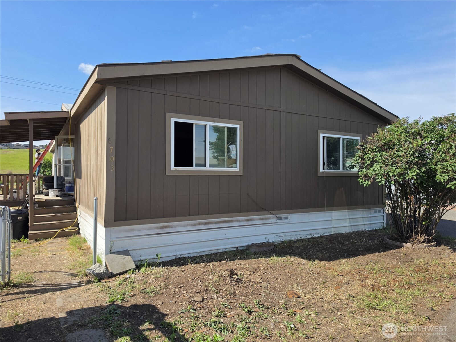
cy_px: 171
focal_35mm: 23
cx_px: 228
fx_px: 303
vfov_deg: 58.9
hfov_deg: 73.9
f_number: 1.4
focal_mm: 6.5
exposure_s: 1/4331
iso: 64
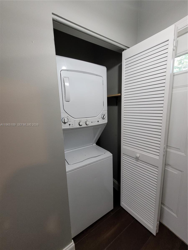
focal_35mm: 13
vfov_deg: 106.2
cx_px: 94
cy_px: 125
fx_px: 94
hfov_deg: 89.9
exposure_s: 1/60
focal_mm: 1.74
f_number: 2.2
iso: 320
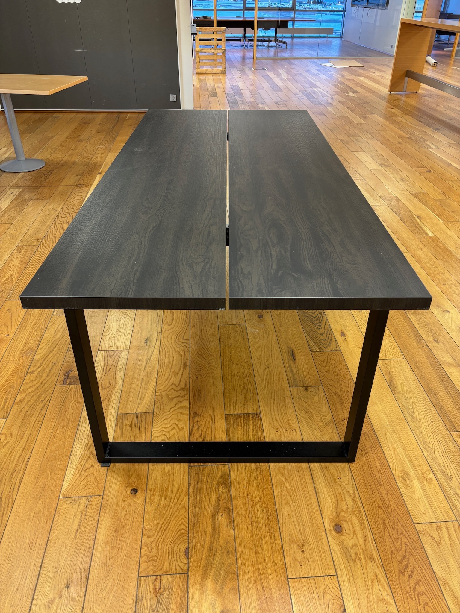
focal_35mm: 26
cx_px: 230
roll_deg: -0.7
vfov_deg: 67.3
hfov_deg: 53.1
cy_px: 306
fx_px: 461
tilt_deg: -32.4
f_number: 1.6
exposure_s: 1/50
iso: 125
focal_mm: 5.96
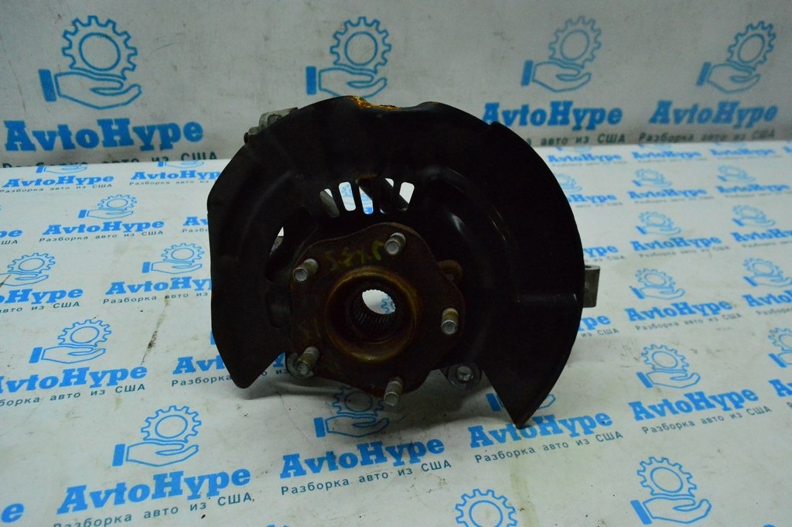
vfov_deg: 47.9
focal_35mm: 27
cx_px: 396
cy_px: 264
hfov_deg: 67.4
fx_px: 594
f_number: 6.3
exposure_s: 1/800
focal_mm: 18
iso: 6400
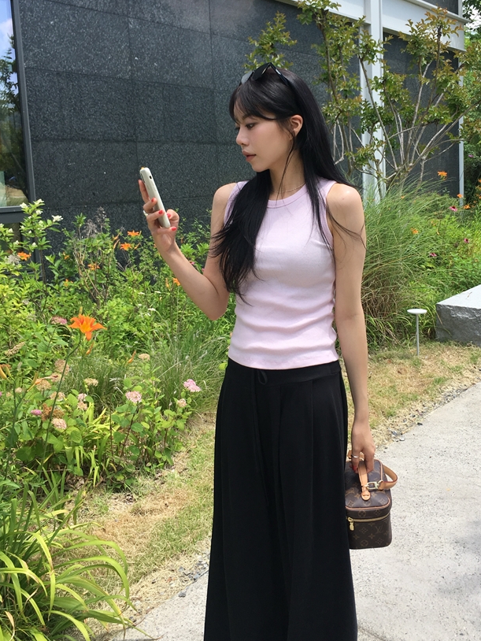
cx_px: 298
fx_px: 704
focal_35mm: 38
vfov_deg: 48.7
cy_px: 260
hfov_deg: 37.5
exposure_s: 1/674
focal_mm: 4.15
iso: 25
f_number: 2.2
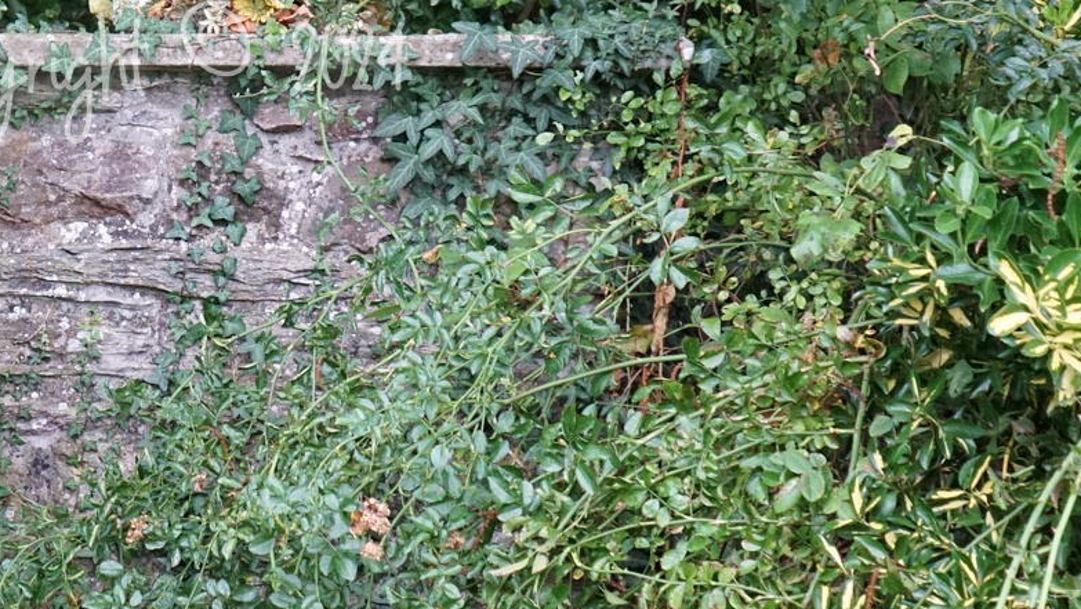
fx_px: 2667
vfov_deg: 12.9
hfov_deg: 22.4
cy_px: 66
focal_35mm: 93
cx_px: 124
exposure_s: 1/500
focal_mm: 28
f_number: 3.5
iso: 3200
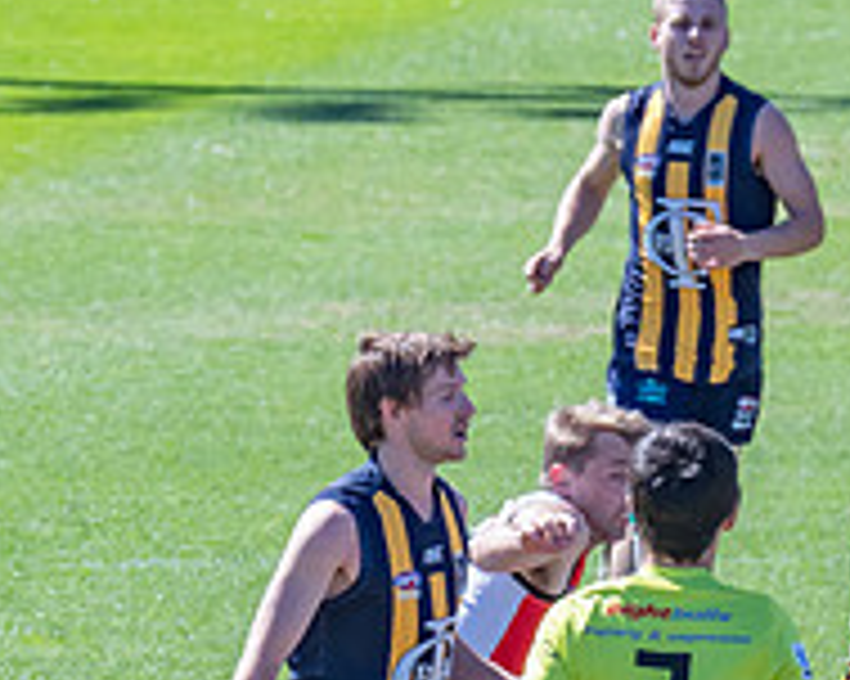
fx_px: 46290
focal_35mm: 1841
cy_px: 696
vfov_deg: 0.8
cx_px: 1149
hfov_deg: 1.1
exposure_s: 1/800
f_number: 13
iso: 800
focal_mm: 380
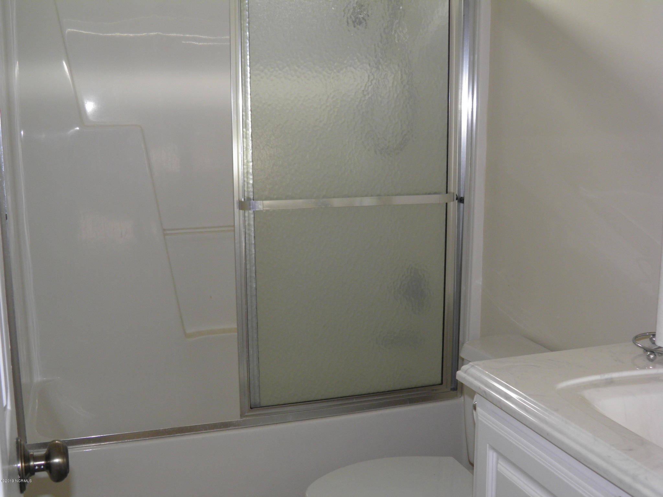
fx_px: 747
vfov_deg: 36.8
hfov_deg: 47.9
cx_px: 332
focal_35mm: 39
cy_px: 248
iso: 100
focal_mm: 7.1
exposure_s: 1/60
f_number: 3.2
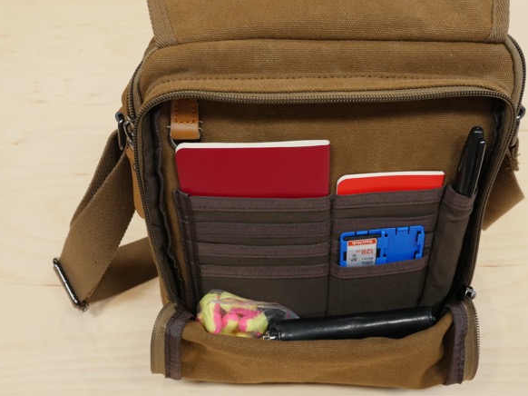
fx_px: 671
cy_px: 205
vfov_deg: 32.8
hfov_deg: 42.9
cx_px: 287
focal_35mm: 44
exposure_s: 1/60
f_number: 4.5
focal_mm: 16
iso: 800
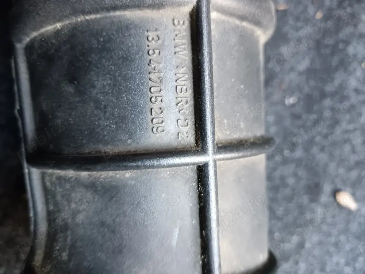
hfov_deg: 65.3
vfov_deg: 51.4
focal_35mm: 27
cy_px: 137
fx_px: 285
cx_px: 182
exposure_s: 1/25
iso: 1349
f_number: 1.9
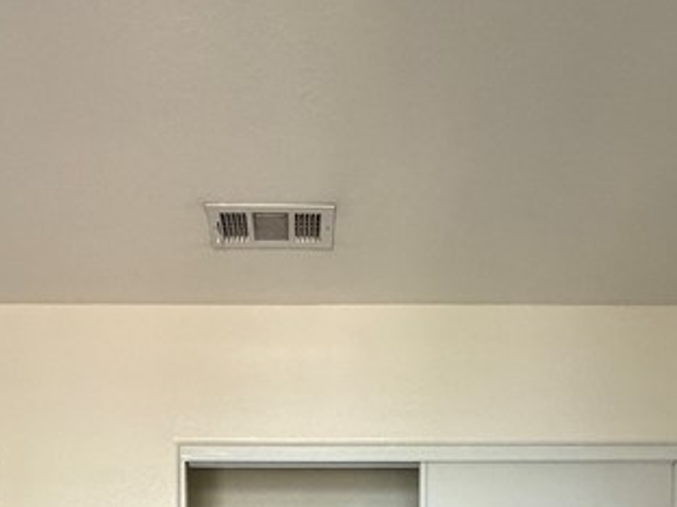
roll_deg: +1.0
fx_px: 900
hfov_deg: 41.2
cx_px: 302
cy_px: 708
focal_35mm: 46
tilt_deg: -2.2
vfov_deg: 25.6
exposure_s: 1/66
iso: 320
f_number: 2.2
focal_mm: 2.22
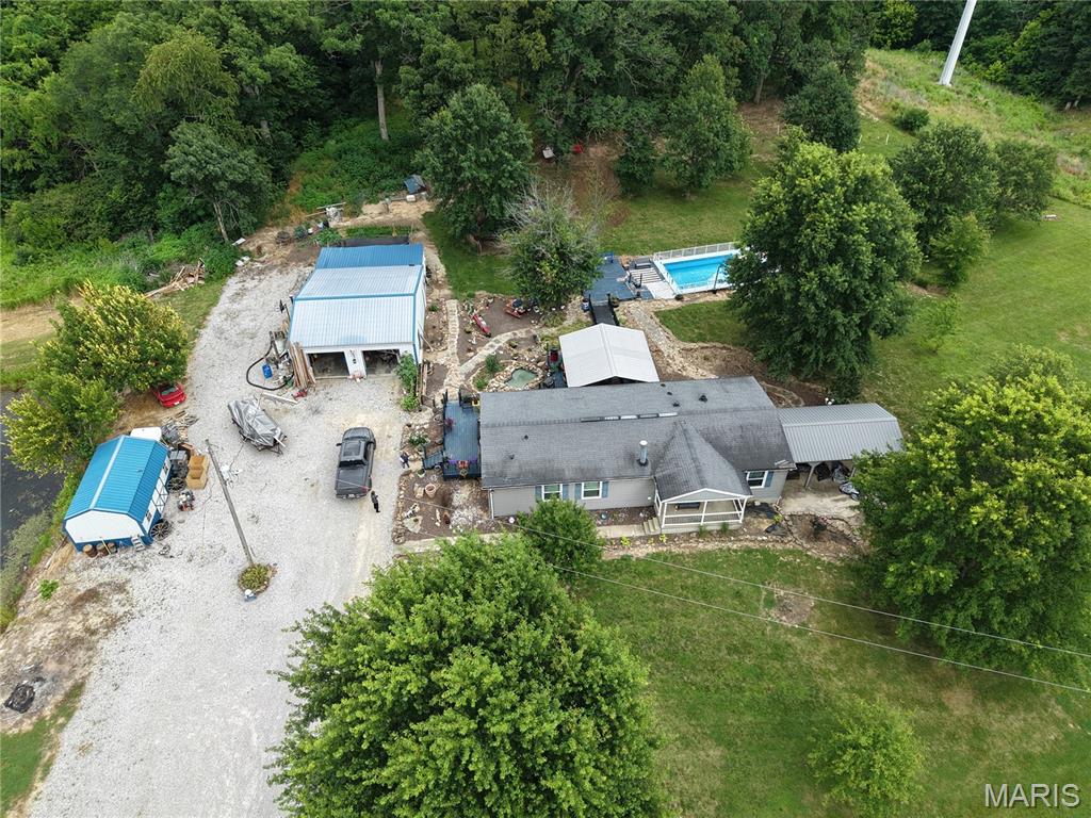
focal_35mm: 24
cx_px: 546
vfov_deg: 56.8
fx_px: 756
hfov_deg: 71.6
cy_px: 409
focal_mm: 8.67
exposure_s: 1/400
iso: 110
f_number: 1.8
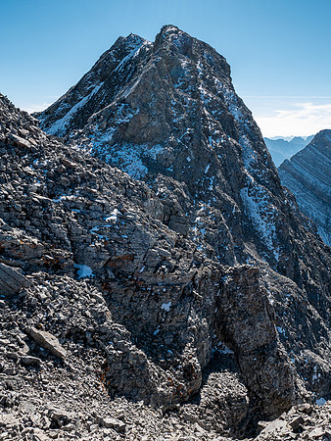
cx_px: 166
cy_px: 220
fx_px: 408
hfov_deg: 44.2
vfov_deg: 56.8
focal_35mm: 32
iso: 200
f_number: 8
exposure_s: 1/250
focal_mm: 16
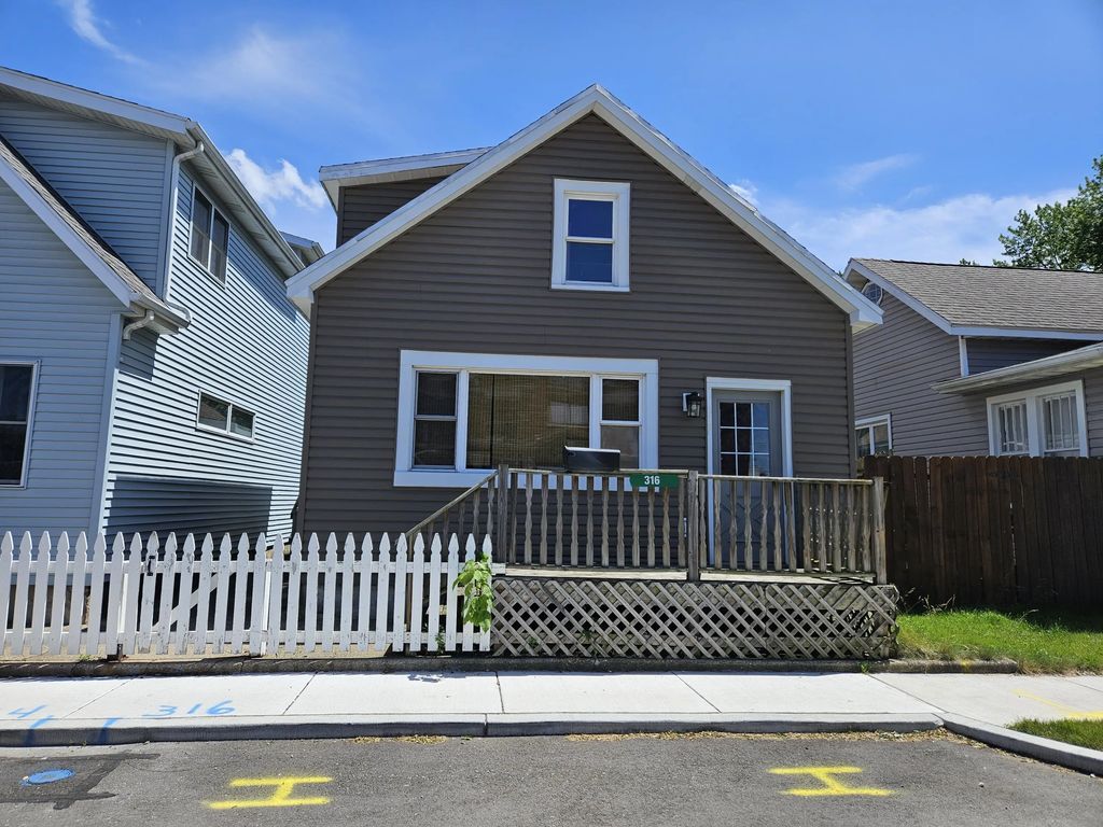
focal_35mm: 23
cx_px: 552
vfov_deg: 58.9
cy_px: 414
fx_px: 733
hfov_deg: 73.9
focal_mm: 5.4
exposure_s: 1/1904
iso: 25
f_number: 1.8
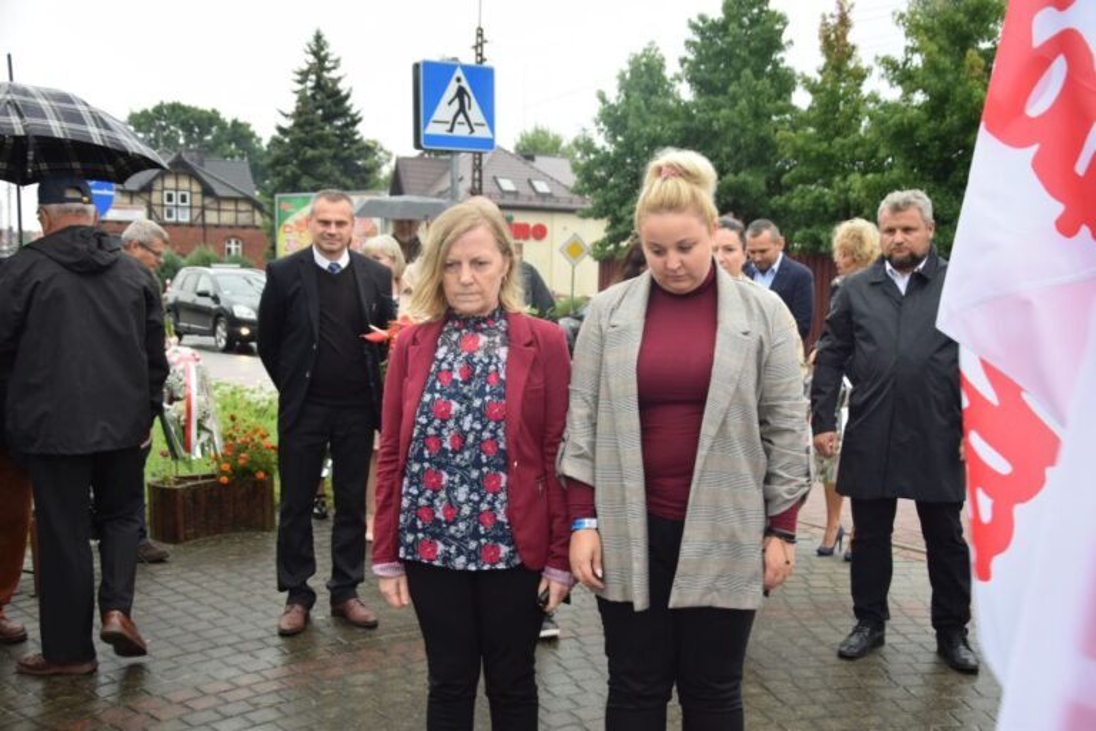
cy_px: 366
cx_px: 548
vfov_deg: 34.2
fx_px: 1187
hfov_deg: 49.6
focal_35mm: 39
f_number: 5
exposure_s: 1/100
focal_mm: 26
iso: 400
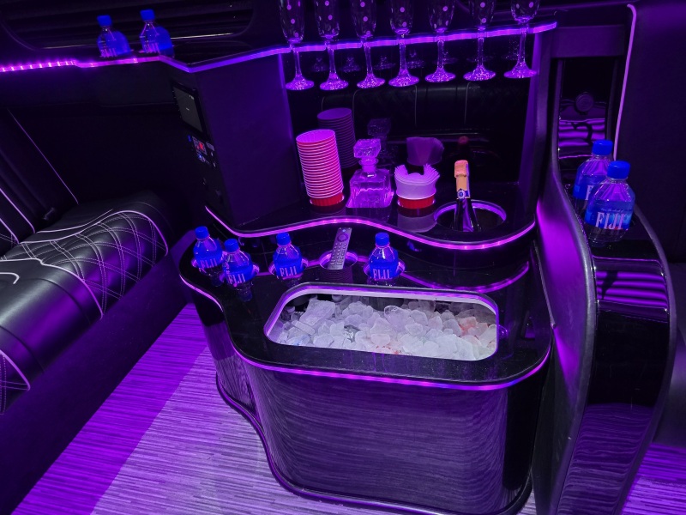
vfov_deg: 58.9
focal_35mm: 23
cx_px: 343
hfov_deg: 73.9
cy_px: 258
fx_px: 456
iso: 500
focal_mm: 6.3
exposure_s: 1/50
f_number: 1.7
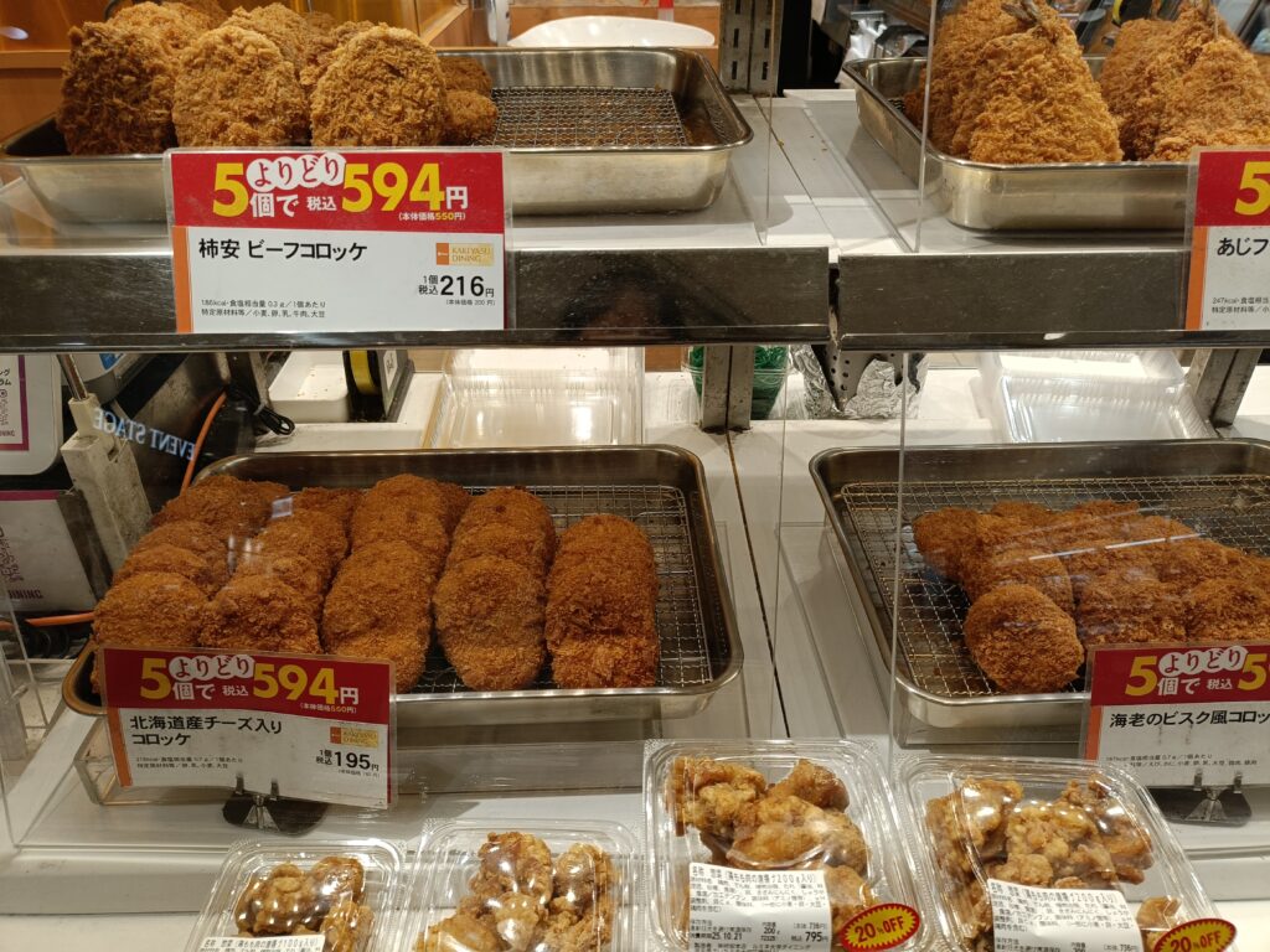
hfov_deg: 69.4
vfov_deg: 54.9
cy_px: 476
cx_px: 635
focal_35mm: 25
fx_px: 917
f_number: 1.7
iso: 160
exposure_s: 1/99.9
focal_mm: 4.7
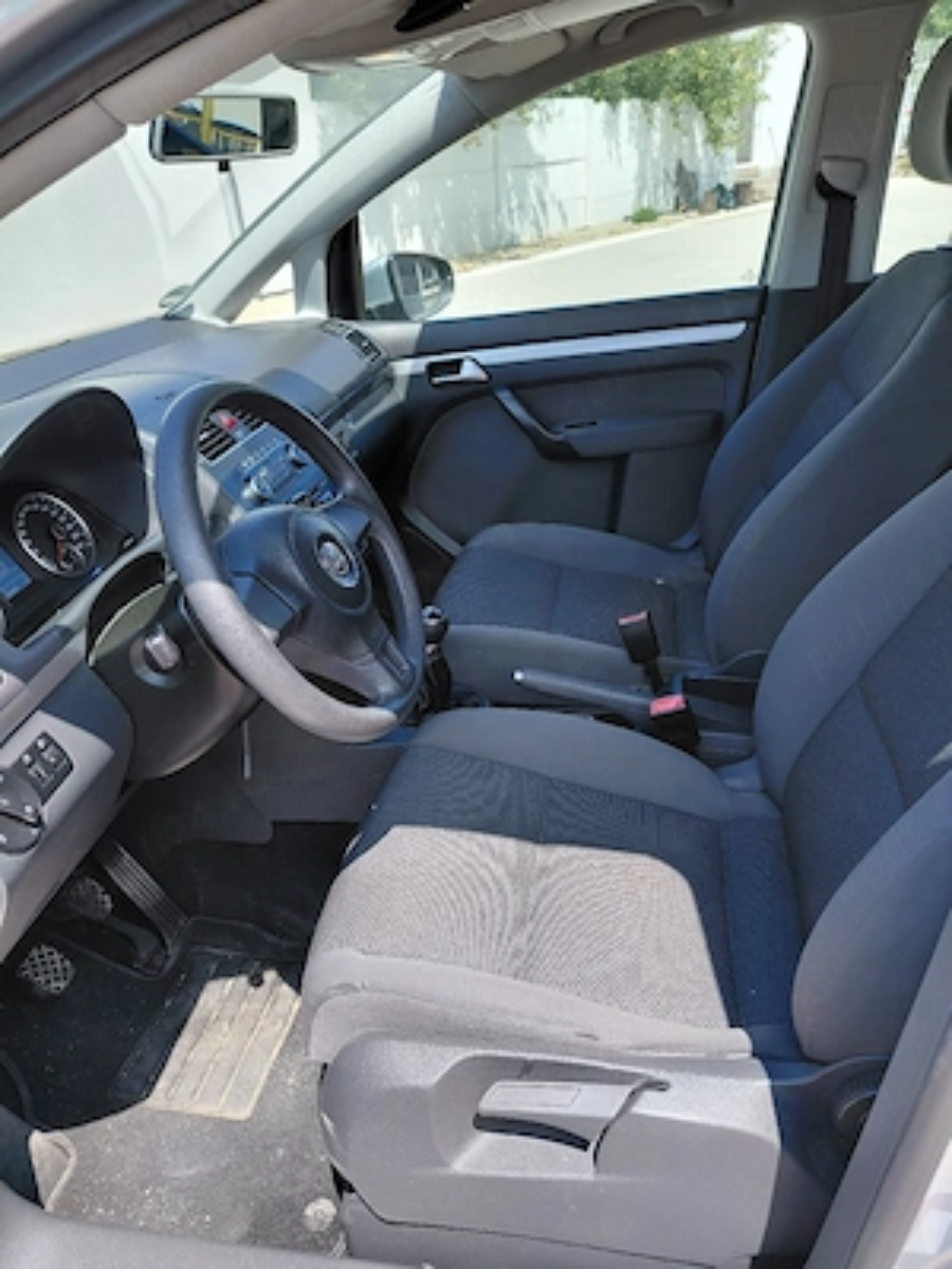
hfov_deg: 54.9
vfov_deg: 69.4
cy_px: 634
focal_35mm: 25
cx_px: 476
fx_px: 917
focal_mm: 4.69
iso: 50
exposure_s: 1/625
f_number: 1.8
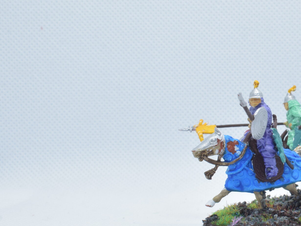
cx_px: 286
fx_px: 704
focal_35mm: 81
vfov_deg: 18.2
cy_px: 133
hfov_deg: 23.3
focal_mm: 27
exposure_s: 1/60
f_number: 18
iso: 800
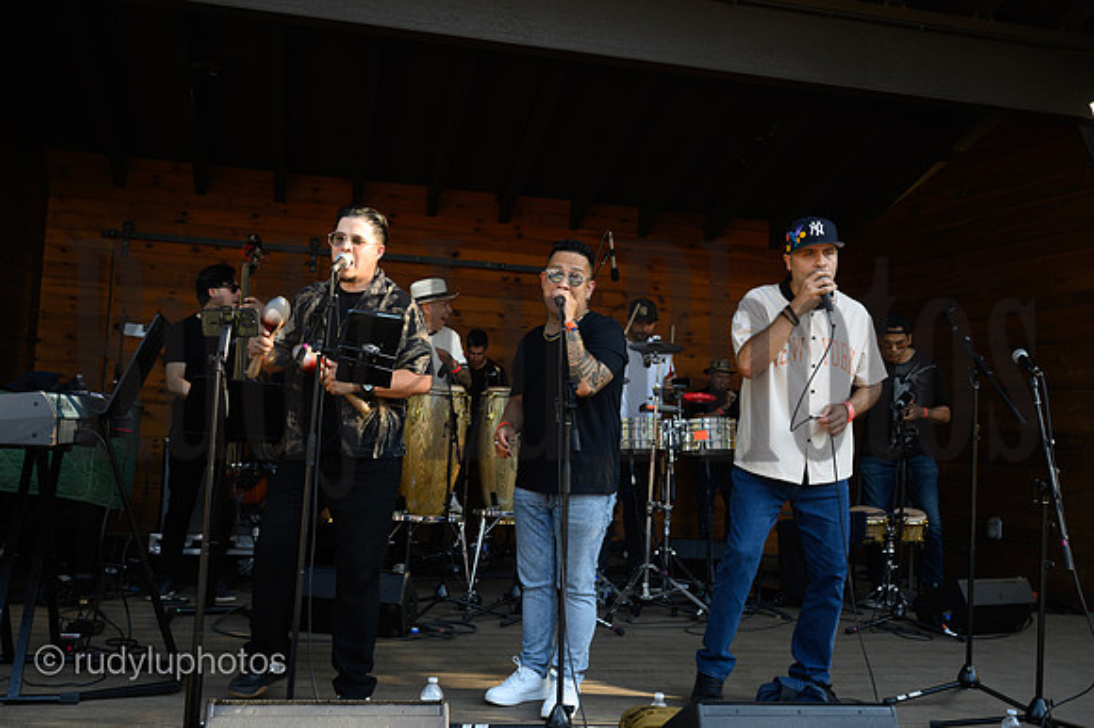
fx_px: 1048
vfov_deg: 38.3
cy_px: 364
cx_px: 547
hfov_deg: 55.1
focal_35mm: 34
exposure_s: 1/160
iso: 800
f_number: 7.1
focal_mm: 34.5
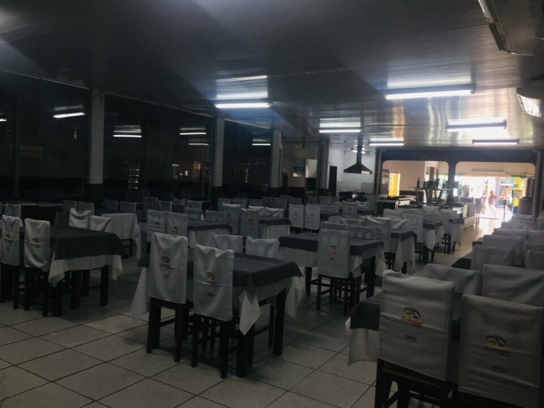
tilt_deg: -3.2
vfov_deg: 48.2
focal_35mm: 29
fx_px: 456
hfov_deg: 61.7
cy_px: 204
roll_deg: -3.2
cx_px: 272
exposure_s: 1/30
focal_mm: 4.15
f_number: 2.2
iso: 32
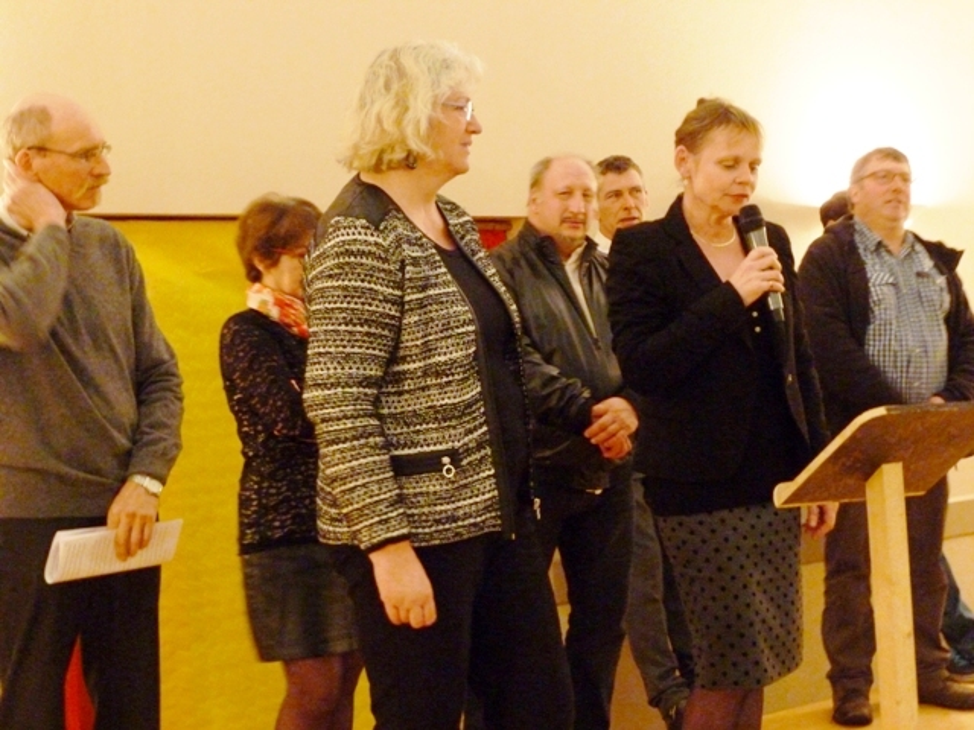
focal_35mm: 55
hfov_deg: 34.9
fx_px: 1548
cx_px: 487
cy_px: 365
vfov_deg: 26.6
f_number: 4.2
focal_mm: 9.9
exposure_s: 1/5
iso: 800
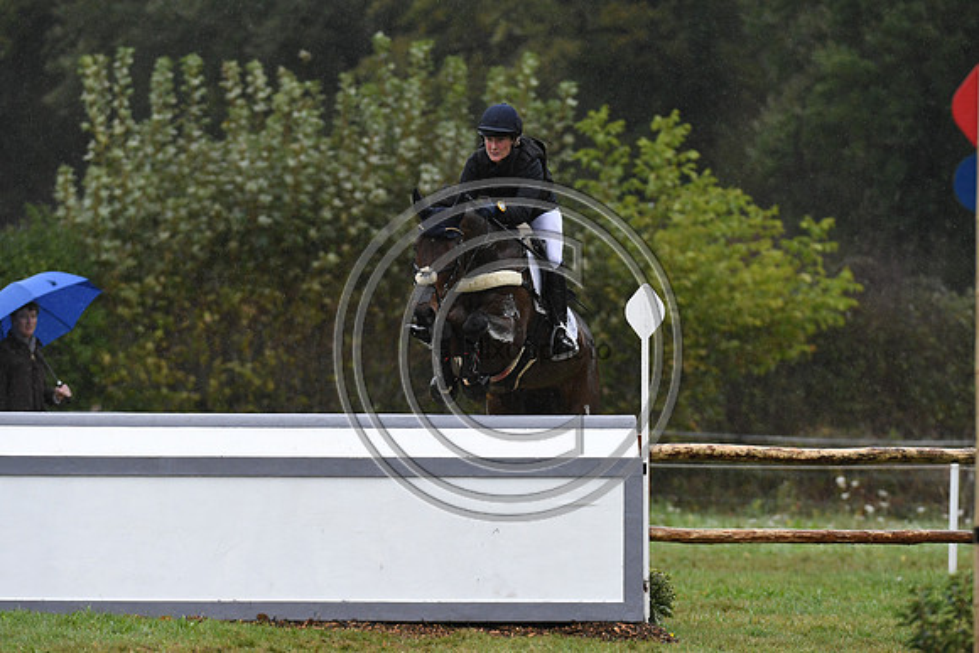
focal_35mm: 390
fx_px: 10608
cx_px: 490
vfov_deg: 3.5
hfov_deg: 5.3
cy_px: 326
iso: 1600
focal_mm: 260
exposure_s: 1/1250
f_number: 4.5
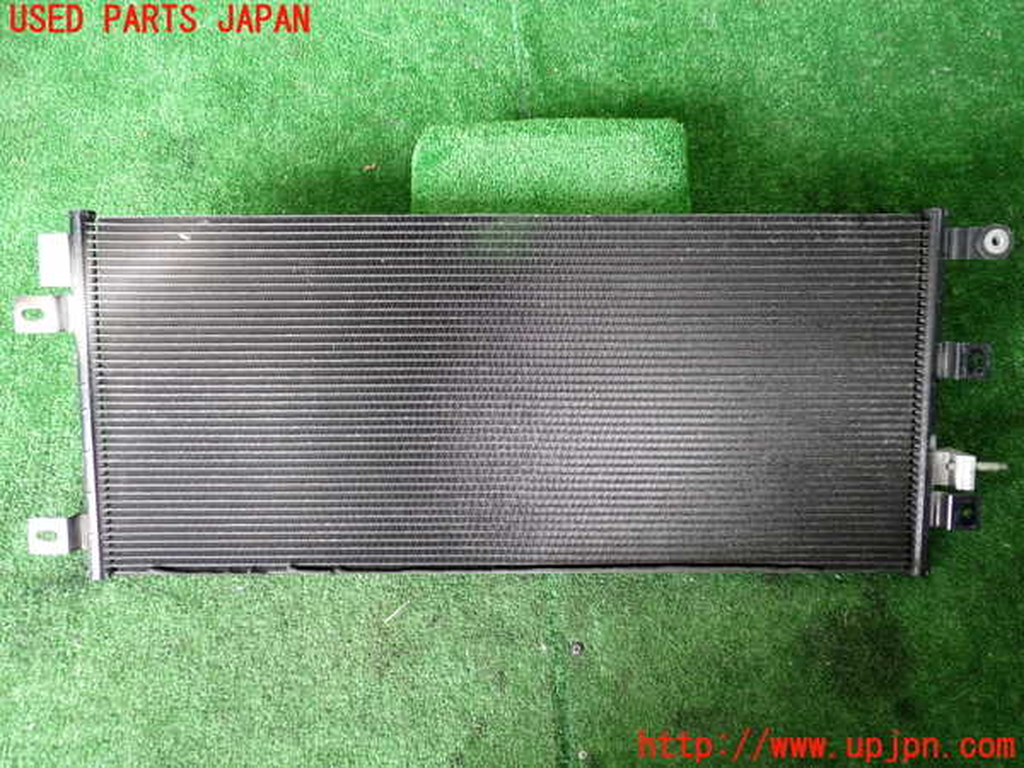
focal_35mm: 30
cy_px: 384
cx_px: 512
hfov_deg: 60.0
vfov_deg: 46.8
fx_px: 887
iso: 200
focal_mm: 5.4
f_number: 2.3
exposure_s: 1/40
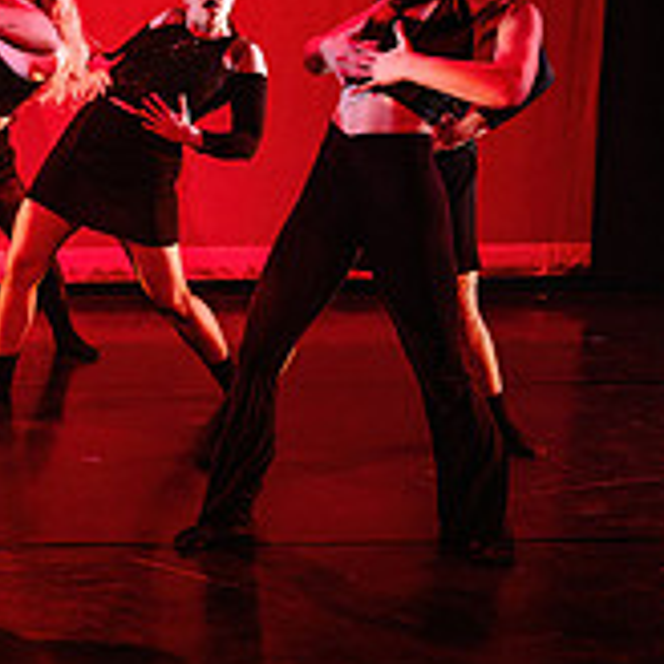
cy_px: 367
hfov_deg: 20.7
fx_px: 1693
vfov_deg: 22.2
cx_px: -137
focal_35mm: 78
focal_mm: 24
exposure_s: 1/300
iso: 4000
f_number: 2.8
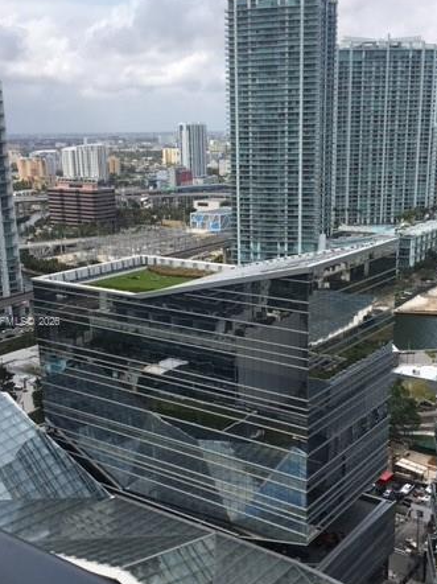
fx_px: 708
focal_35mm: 42
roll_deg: +0.1
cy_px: 322
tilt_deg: -16.1
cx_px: 246
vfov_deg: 44.8
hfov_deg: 34.3
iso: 25
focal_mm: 4.15
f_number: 2.2
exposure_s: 1/1709
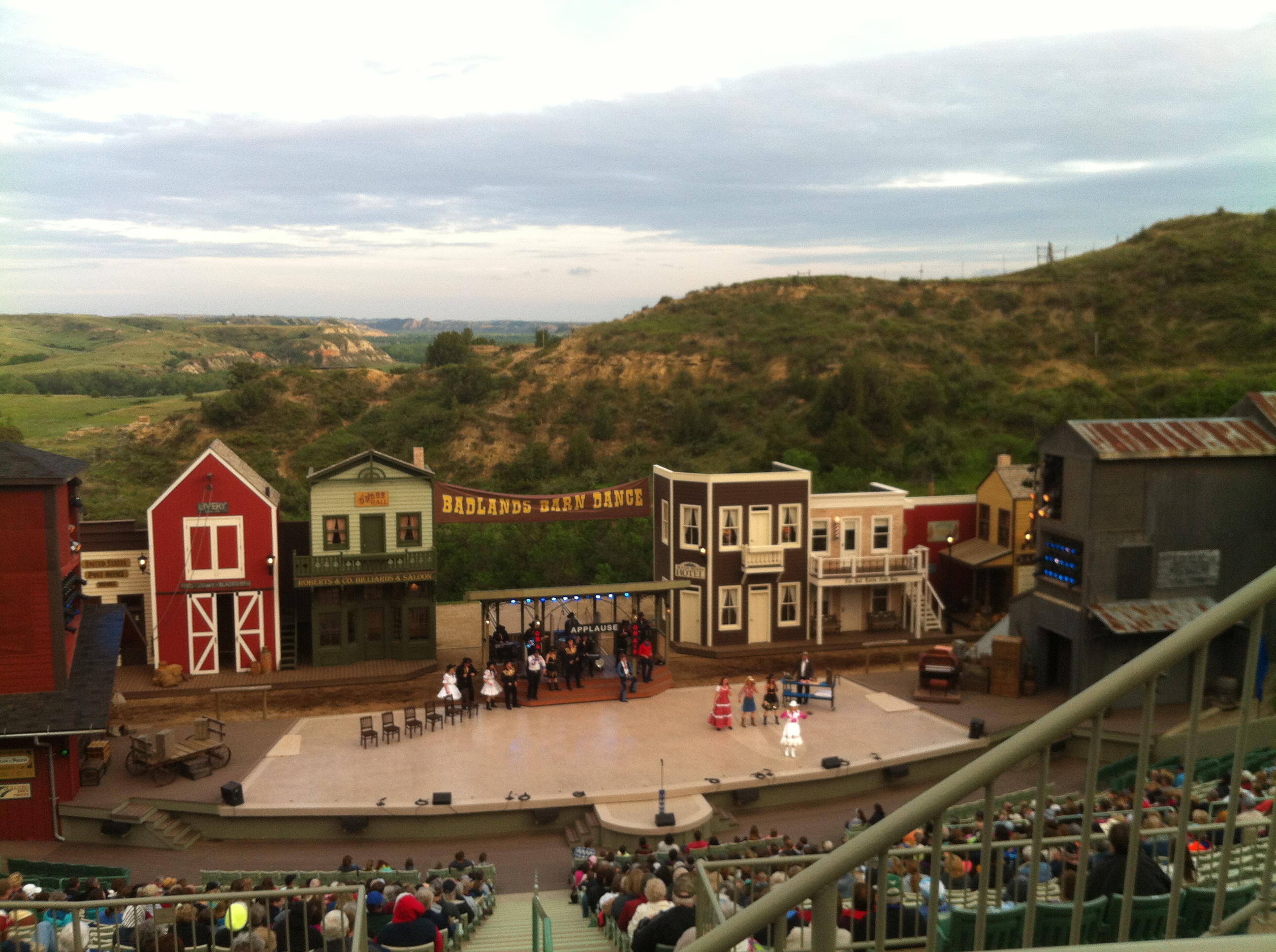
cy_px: 476
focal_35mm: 35
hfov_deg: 52.7
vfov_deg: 40.6
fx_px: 1288
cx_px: 638
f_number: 2.8
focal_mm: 3.85
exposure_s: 1/142
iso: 80
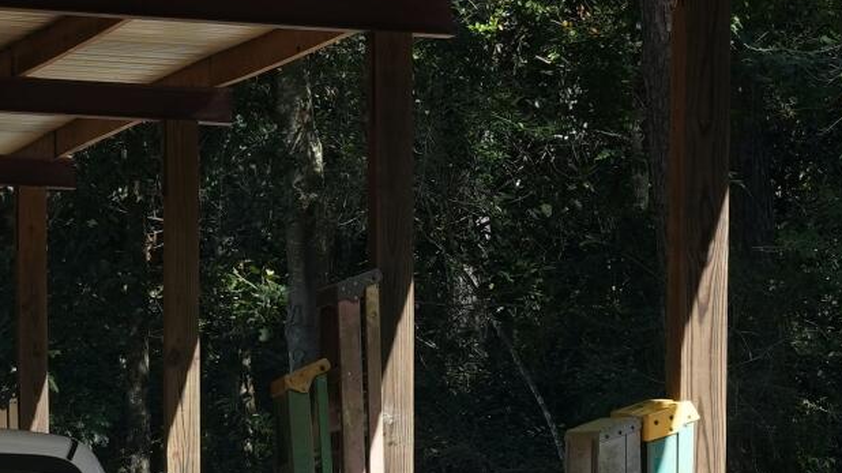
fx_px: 5111
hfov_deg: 9.4
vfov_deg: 5.3
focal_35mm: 229
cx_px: 332
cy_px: 687
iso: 320
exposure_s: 1/320
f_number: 7.1
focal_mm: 45
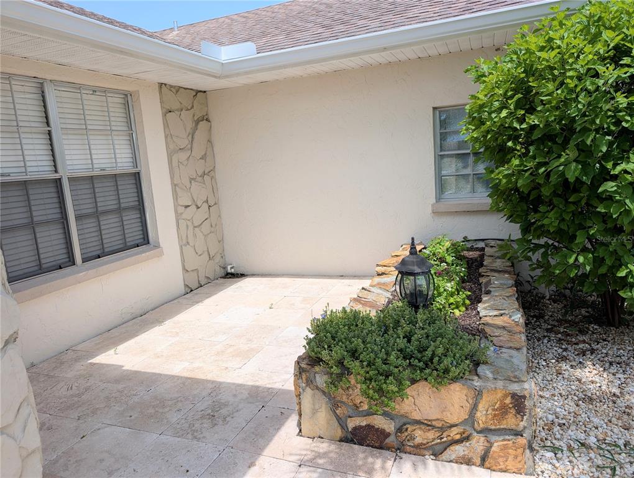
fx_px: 440
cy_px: 239
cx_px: 317
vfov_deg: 56.9
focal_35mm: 24
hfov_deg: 71.5
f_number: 1.68
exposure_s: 1/1005
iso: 23
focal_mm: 6.9
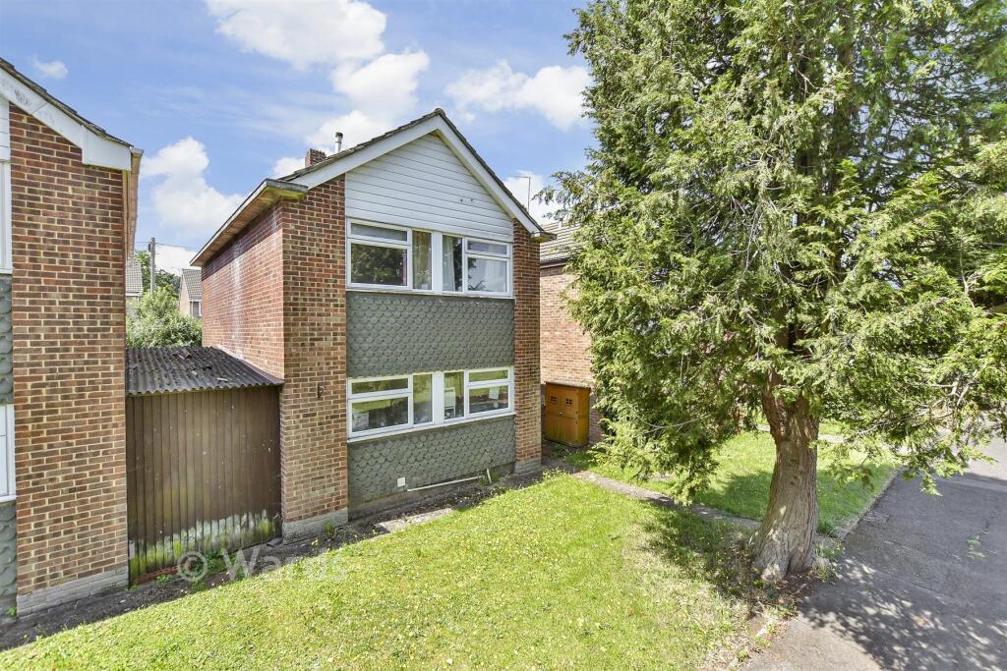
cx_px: 504
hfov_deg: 100.4
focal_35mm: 15
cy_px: 336
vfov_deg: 77.3
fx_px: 420
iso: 500
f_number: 8
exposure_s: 1/250
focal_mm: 10
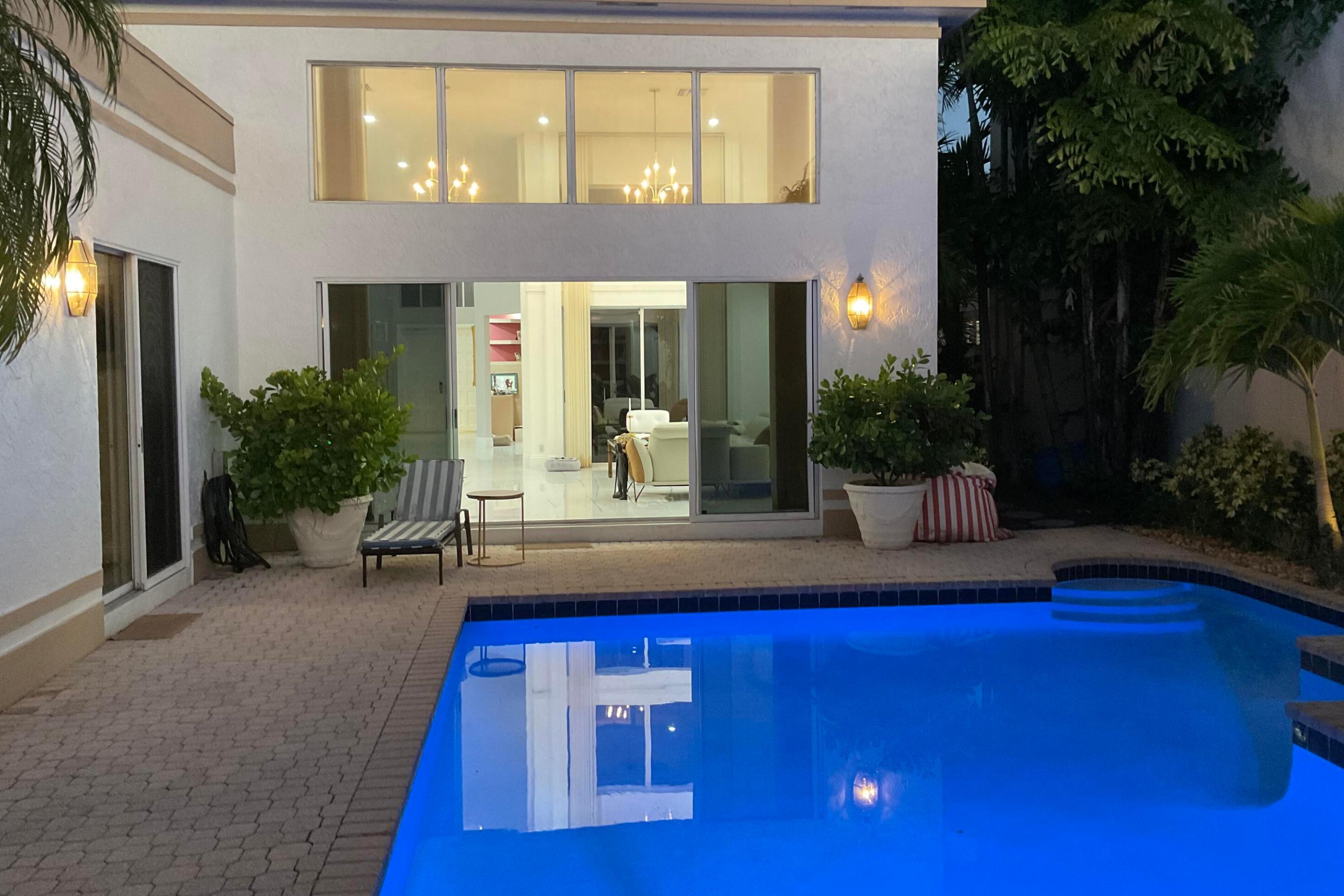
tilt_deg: -0.9
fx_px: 1157
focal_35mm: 31
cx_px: 663
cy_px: 393
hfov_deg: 60.3
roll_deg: +0.8
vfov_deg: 42.2
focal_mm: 3
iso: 250
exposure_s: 1/60
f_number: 1.8
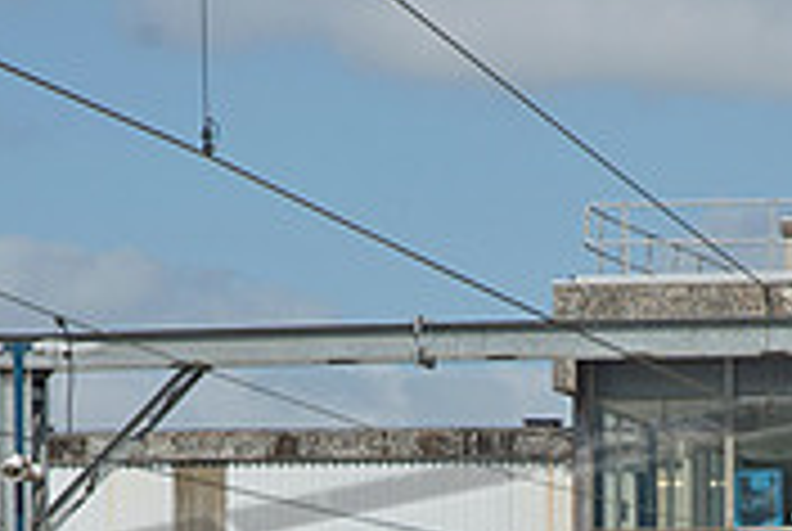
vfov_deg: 5.0
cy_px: 853
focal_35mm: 272
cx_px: 711
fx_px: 5986
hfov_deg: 7.5
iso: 200
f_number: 10
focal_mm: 55
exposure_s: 1/320
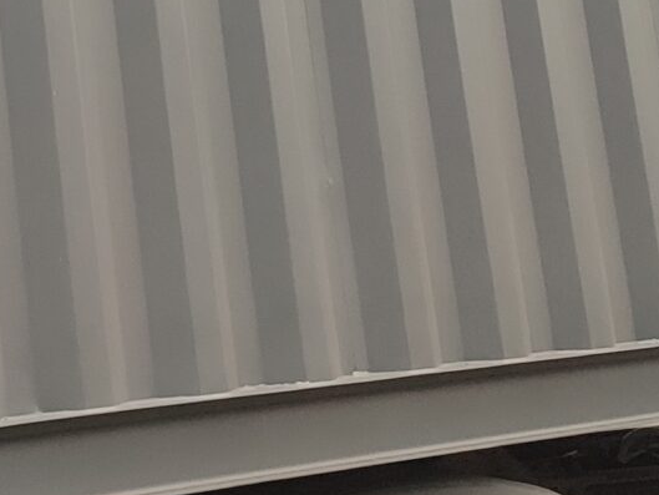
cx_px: -488
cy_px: -292
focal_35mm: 121
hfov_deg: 14.5
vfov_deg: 11.6
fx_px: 2304
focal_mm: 6.04
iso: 50
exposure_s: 1/371
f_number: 1.9
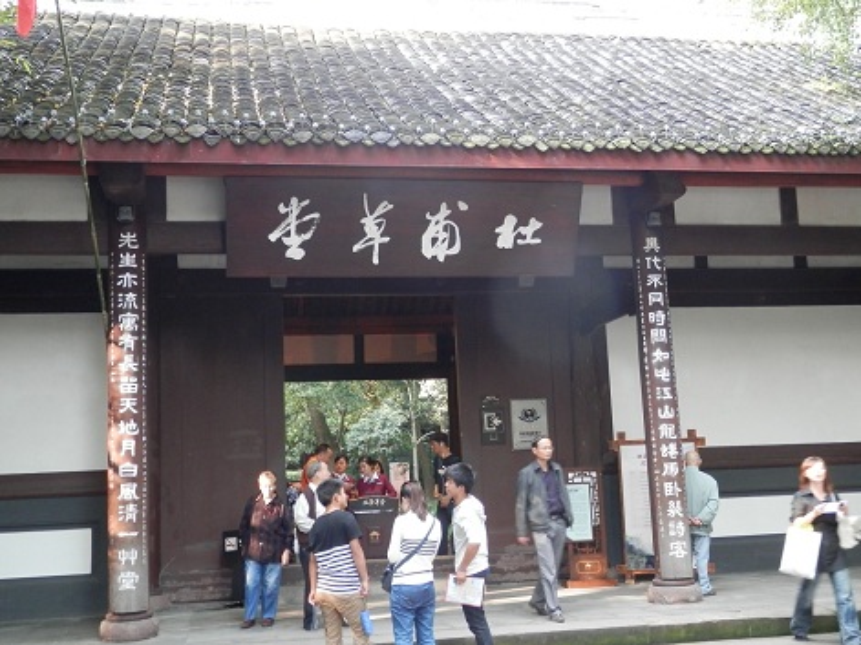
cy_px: 322
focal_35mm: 40
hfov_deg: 46.8
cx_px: 430
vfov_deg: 35.9
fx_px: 995
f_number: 3.7
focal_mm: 7.3
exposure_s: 1/20
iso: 200
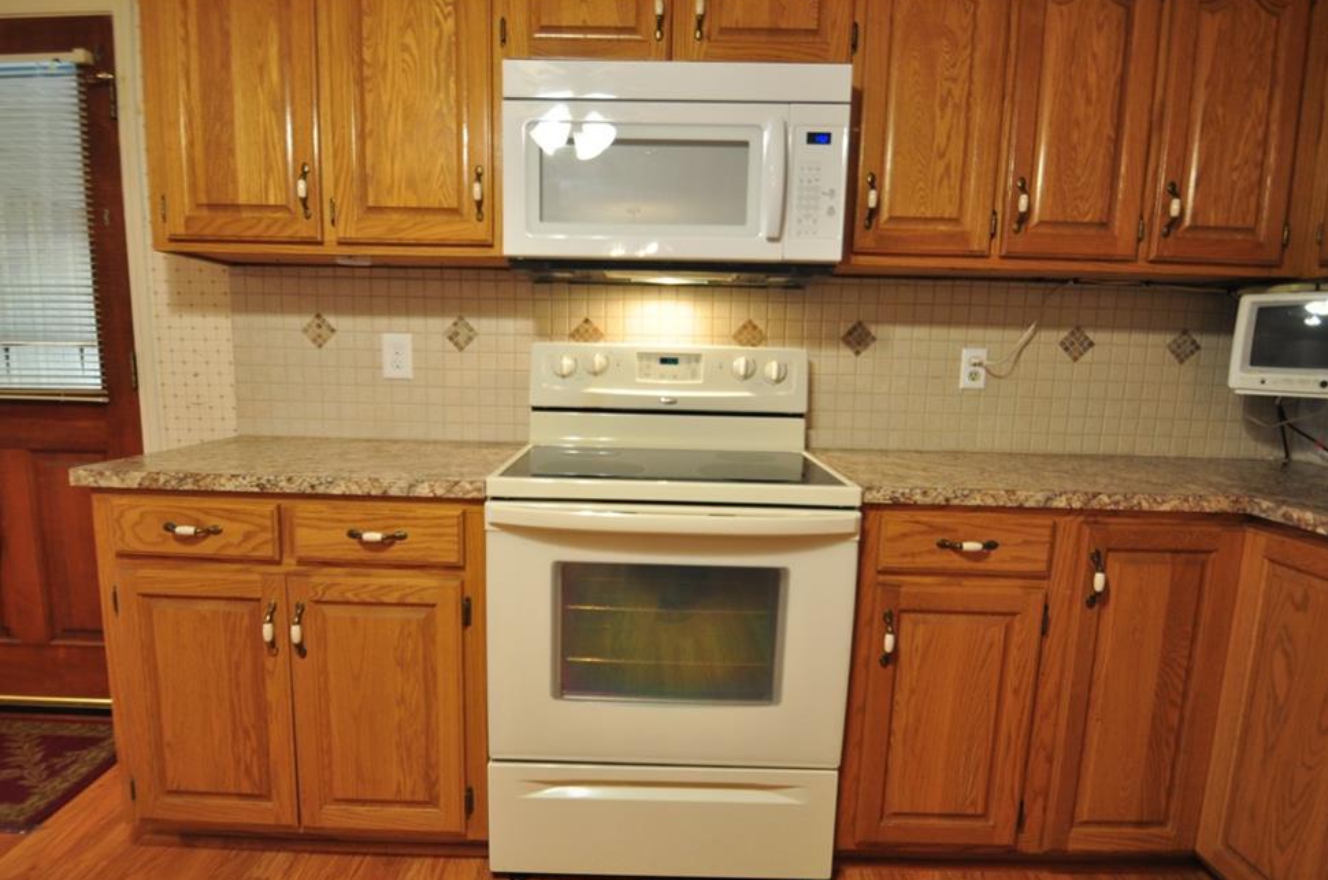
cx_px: 657
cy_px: 455
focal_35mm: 19
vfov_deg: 64.3
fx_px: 700
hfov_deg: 87.0
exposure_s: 1/15
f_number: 3.8
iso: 400
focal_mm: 12
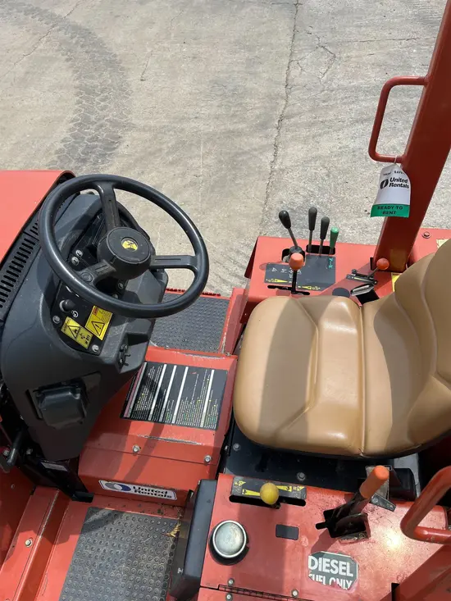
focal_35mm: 26
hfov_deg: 53.1
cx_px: 226
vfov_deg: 67.3
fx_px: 452
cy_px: 300
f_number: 1.6
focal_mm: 5.1
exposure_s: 1/2571
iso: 50
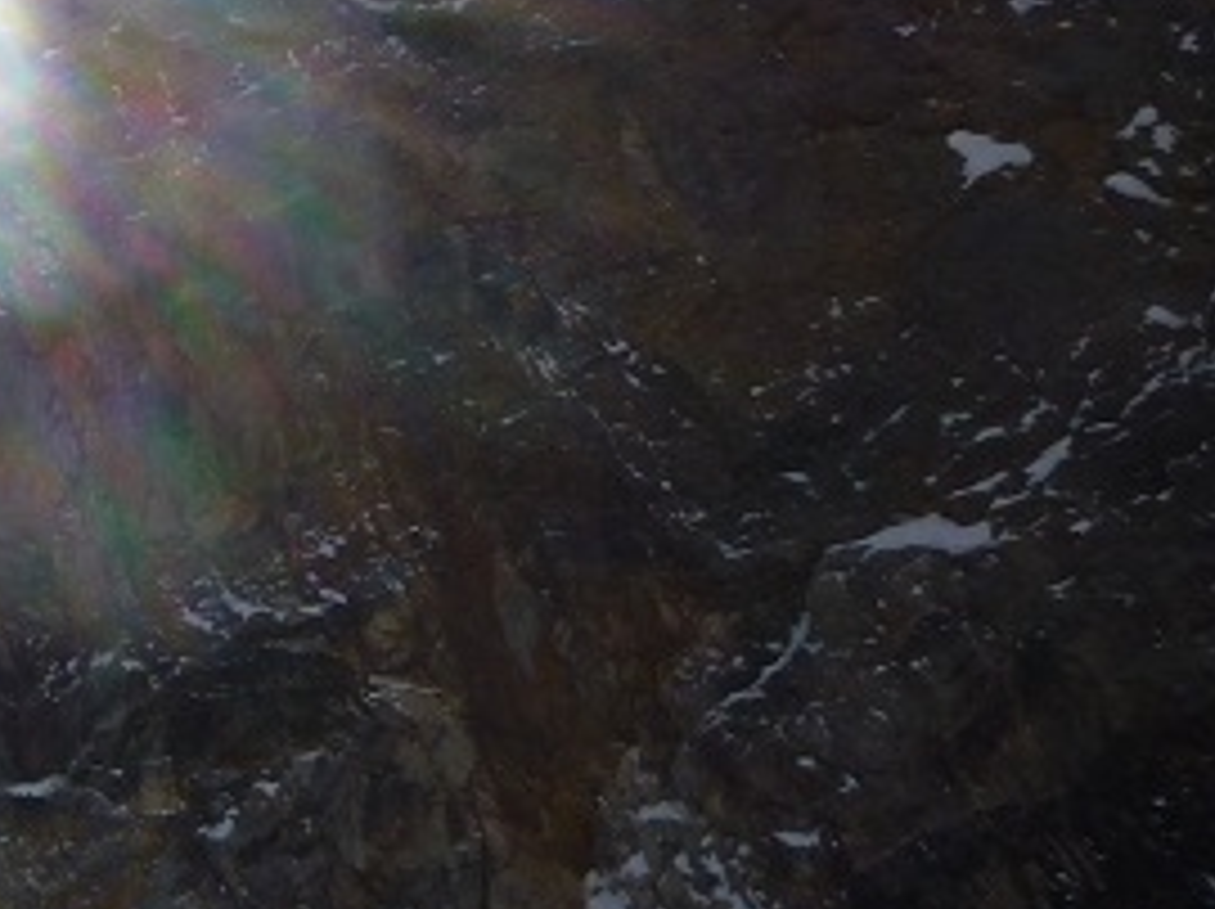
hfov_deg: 20.5
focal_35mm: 86
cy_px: 234
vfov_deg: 17.1
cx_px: -432
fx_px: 3016
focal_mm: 5.2
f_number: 8
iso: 80
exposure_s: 1/800
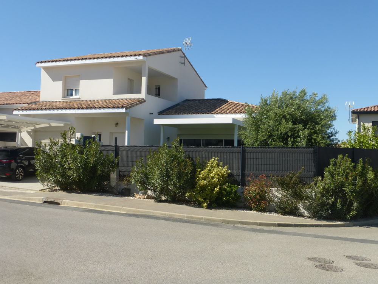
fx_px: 426
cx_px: 189
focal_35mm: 39
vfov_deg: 36.8
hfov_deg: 47.9
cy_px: 142
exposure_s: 1/800
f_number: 3.9
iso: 100
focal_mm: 6.9
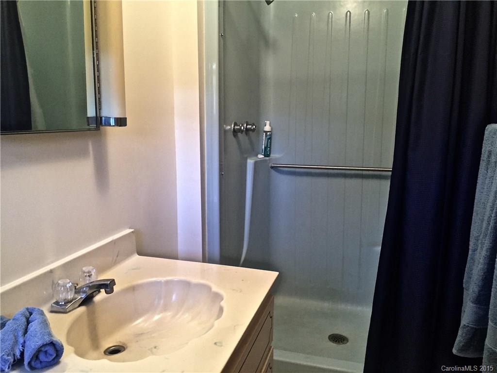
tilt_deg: -9.6
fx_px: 416
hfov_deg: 61.7
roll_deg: -0.2
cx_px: 248
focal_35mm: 29
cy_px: 186
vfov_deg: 48.2
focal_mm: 4.15
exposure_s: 1/30
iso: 160
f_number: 2.2
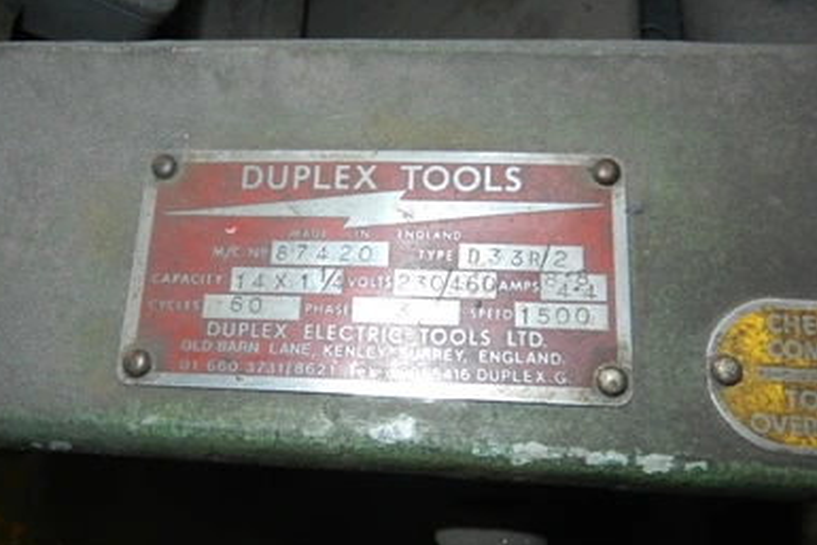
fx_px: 613
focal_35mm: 27
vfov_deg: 47.9
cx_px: 395
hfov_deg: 67.3
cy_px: 297
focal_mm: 4.5
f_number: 3.5
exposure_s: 1/30
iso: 200
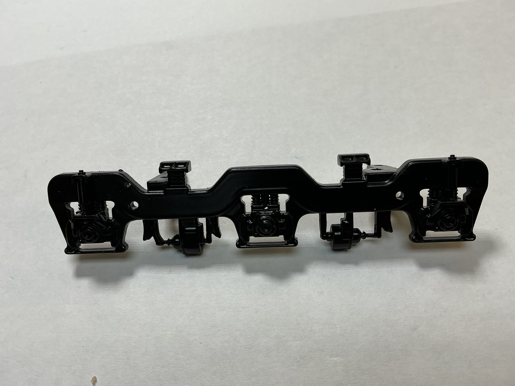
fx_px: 431
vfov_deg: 48.2
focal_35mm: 29
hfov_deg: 61.7
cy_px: 193
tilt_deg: -61.1
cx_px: 258
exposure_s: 1/152
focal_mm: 3
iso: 20
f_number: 1.8
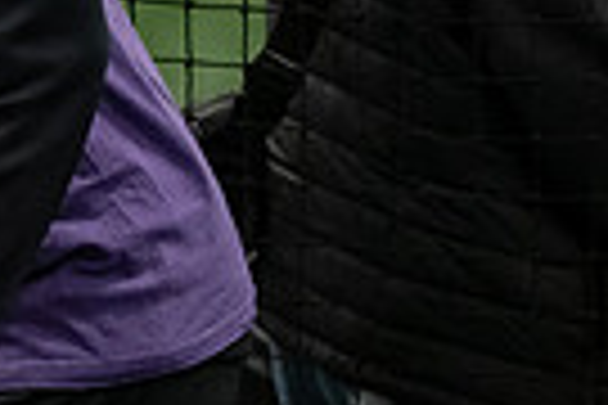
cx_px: -603
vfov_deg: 4.6
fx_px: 5083
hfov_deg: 6.6
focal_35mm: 301
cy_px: -70
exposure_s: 1/500
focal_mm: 70
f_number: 3.2
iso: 4000
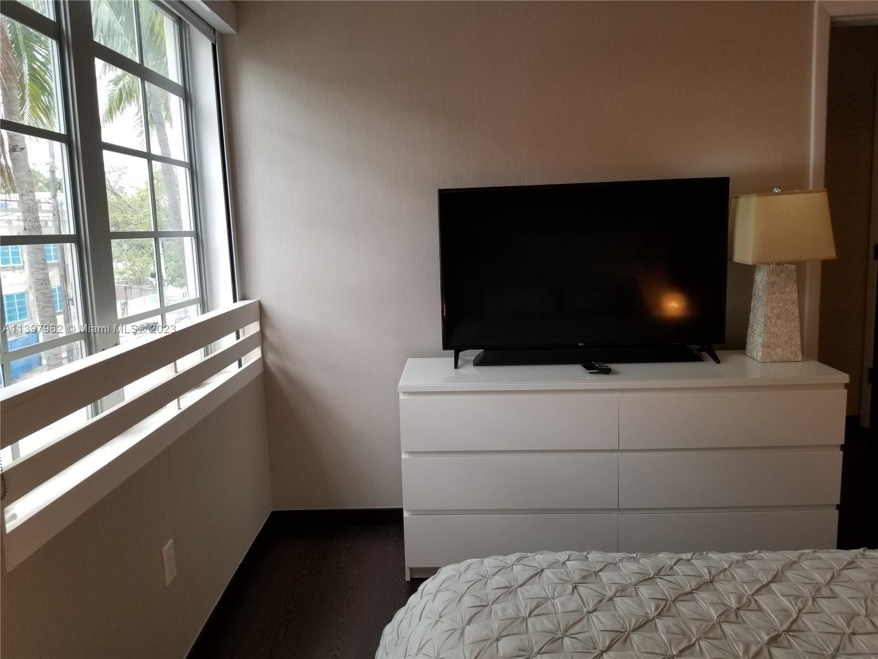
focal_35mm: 26
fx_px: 659
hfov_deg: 67.3
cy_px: 330
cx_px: 439
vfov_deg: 53.1
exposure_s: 1/60
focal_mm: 4.25
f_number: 1.7
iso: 64
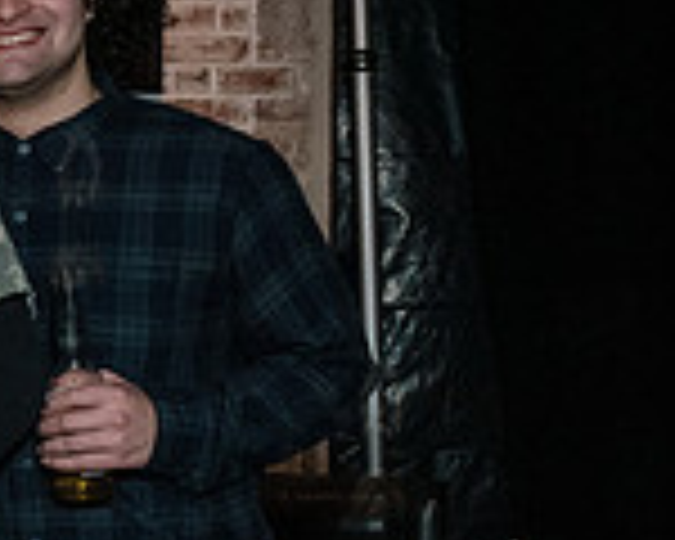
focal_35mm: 96
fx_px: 1918
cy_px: 378
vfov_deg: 16.0
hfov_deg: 16.3
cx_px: -585
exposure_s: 1/160
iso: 4000
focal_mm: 24
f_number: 5
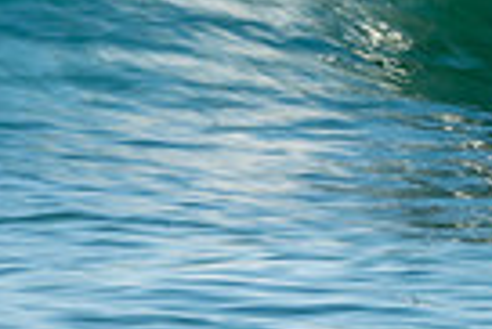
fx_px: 34914
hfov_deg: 0.8
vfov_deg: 0.5
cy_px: -157
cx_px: 611
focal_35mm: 2552
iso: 100
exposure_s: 1/20
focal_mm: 400
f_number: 29
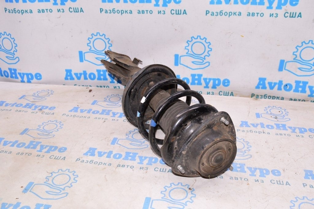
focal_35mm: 36
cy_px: 104
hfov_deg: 53.2
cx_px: 157
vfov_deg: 36.8
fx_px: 314
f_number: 8
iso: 1600
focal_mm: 24
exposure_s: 1/100
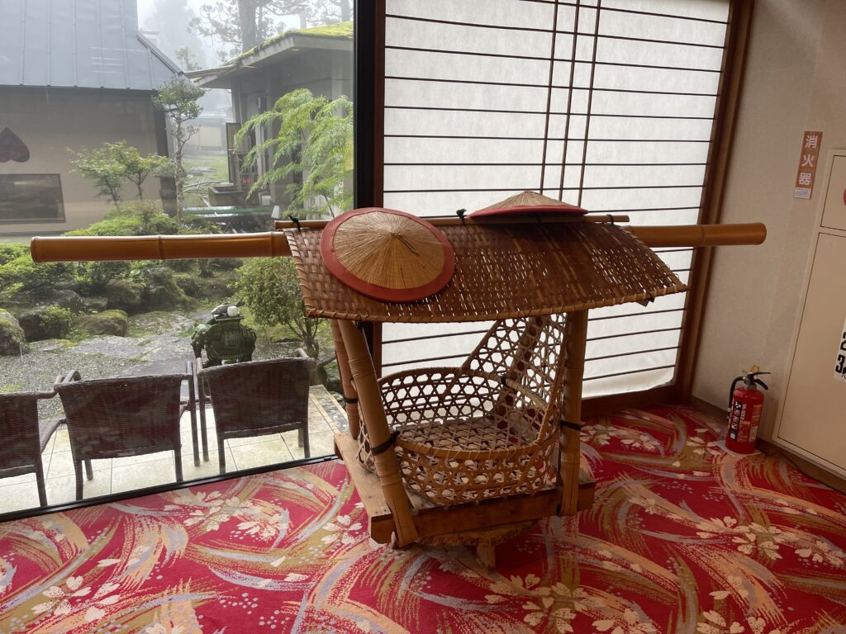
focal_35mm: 26
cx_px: 423
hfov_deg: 67.3
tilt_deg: -17.0
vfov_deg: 53.1
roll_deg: -1.0
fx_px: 635
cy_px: 317
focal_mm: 5.1
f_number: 1.6
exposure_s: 1/100
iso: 100
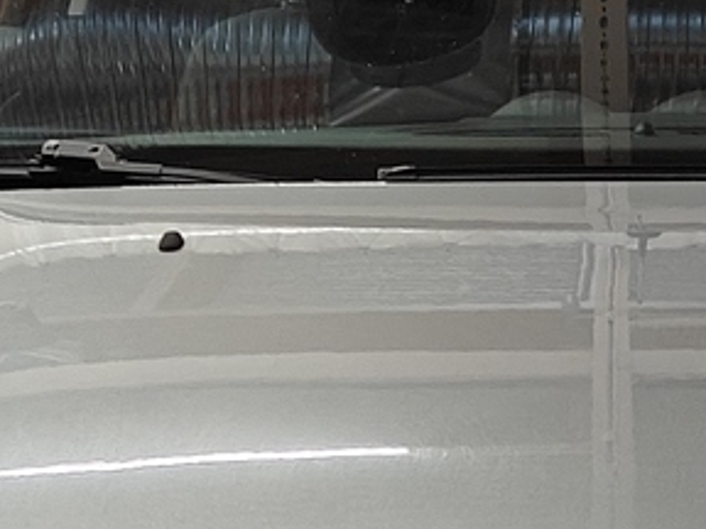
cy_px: 781
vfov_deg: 9.3
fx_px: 3161
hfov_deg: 12.6
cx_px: 694
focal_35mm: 155
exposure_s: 1/89
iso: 80
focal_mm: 5.59
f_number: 1.8
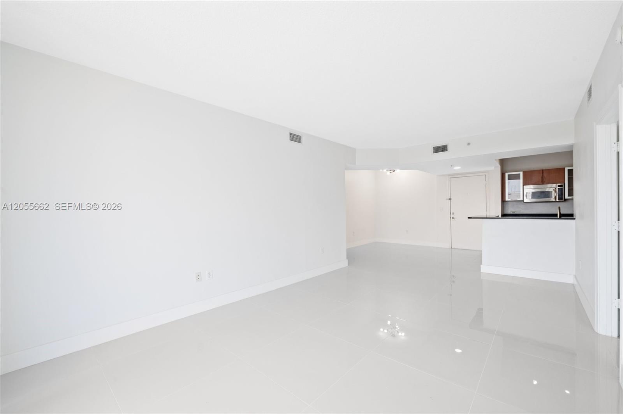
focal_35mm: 14
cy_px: 207
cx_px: 312
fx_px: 242
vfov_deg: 81.1
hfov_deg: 104.3
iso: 200
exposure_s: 1/13
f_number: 8
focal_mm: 14
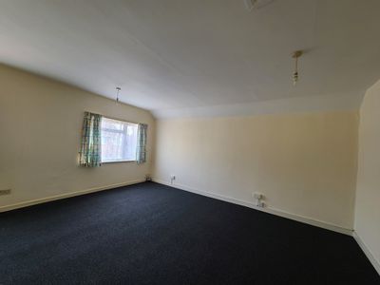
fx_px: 143
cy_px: 142
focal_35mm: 13
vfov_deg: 89.9
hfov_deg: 106.2
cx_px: 190
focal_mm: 2.2
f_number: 2.2
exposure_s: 1/60
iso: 100
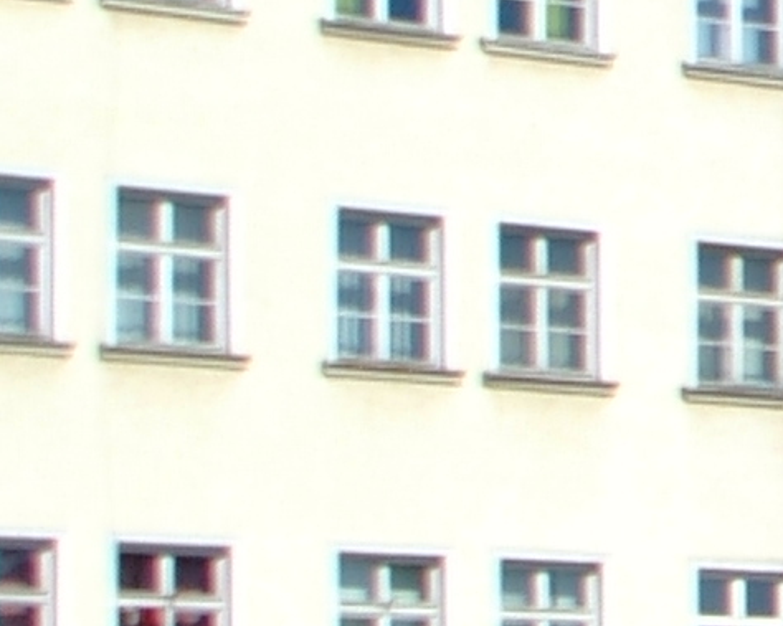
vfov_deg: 6.8
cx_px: 2551
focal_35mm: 228
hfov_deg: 7.3
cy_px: 487
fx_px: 5283
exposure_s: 1/1500
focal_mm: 18
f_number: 5.6
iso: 200
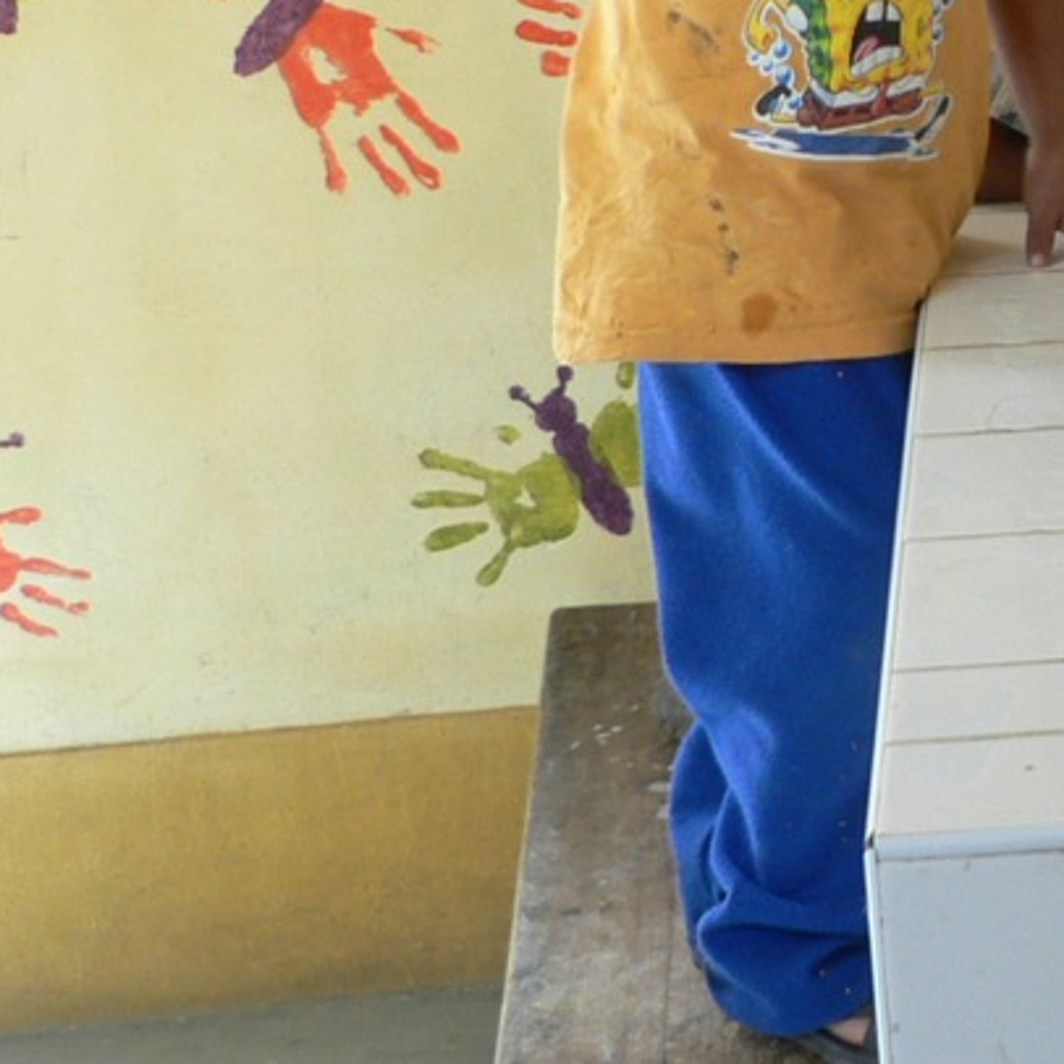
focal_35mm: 94
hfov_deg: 17.0
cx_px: 1536
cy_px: 113
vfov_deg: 18.2
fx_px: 3269
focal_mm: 6
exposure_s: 1/25
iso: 100
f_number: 2.8
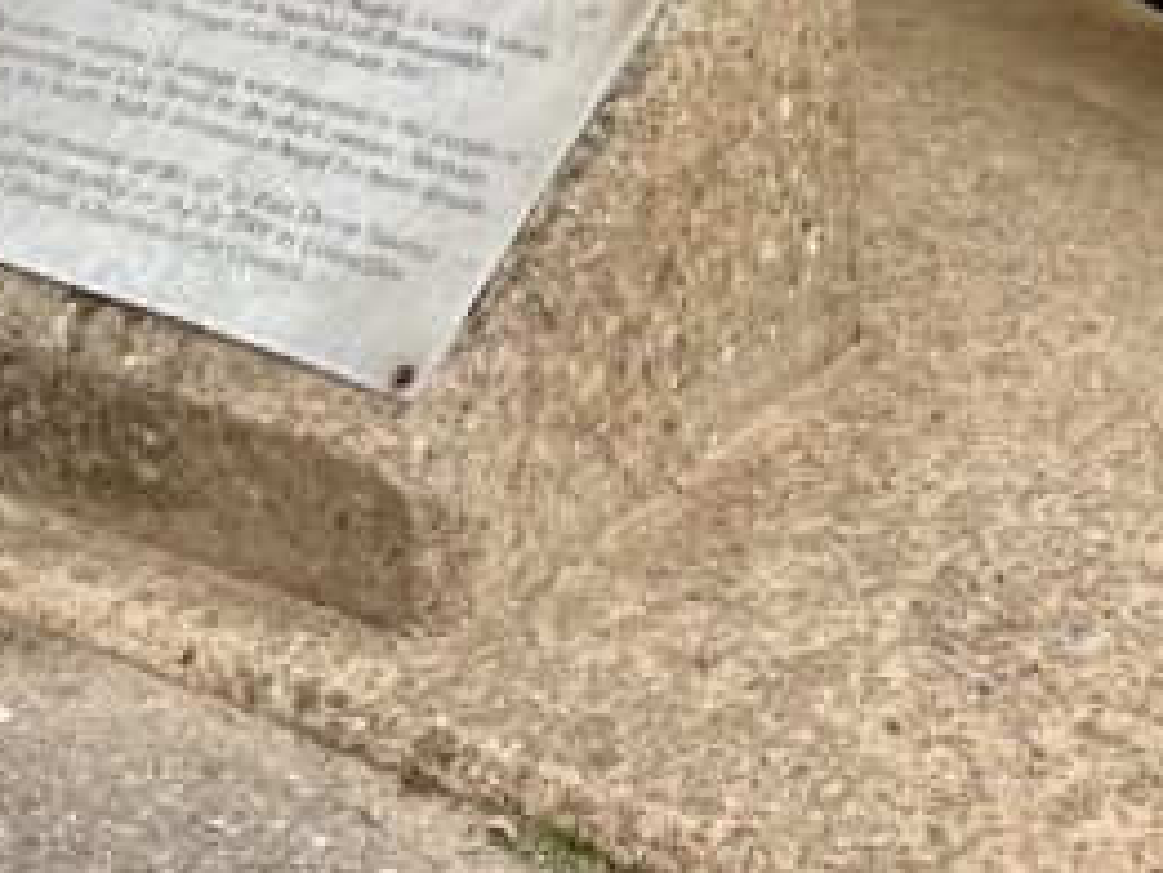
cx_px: 896
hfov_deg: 20.7
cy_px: -111
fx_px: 3160
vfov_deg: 15.3
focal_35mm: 94
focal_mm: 6.76
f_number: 1.78
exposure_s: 1/1855
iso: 80
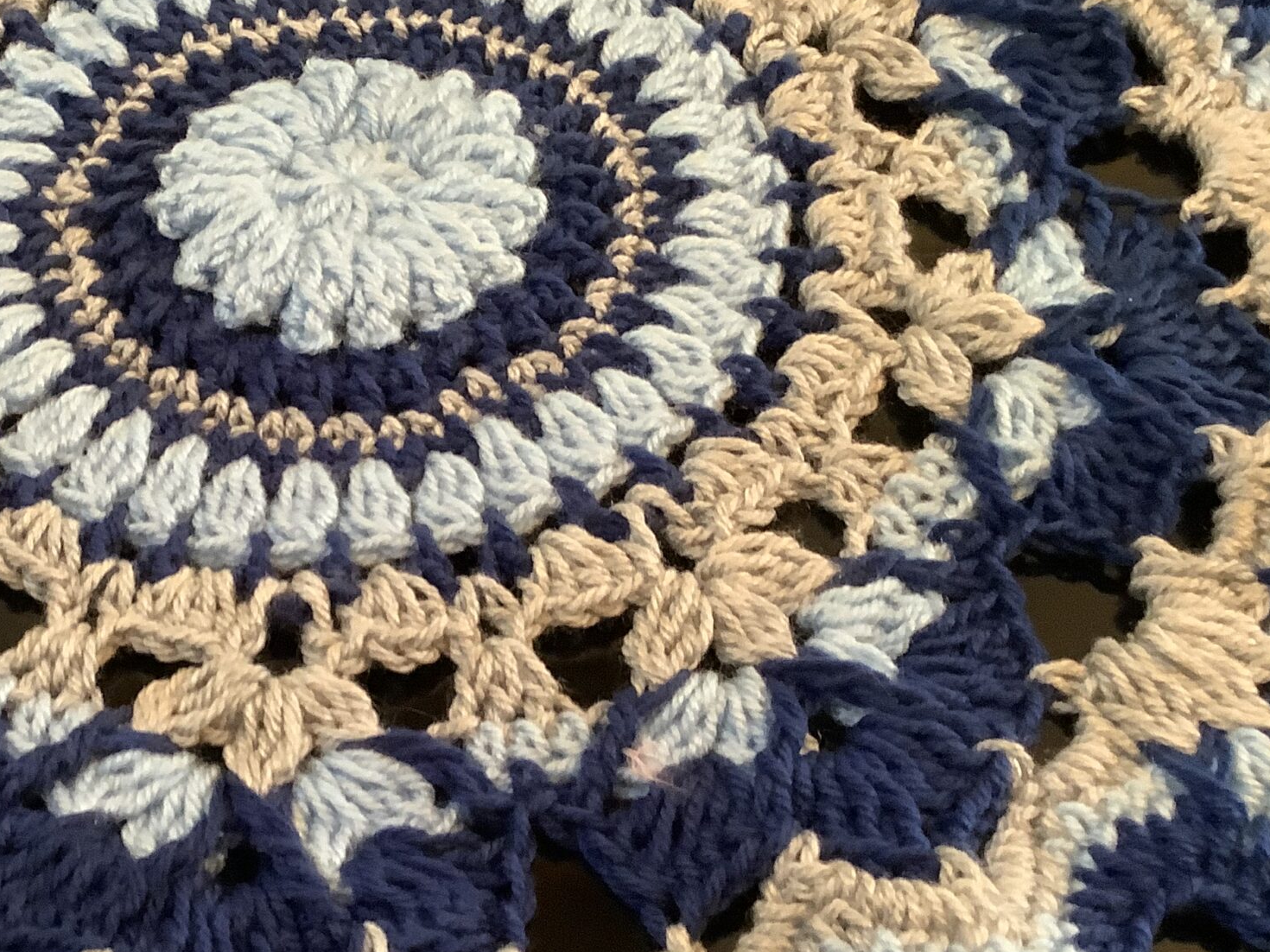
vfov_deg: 27.0
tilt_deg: -56.4
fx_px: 1981
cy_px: 573
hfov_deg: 35.0
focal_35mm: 54
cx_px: 368
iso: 400
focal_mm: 3.3
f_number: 2.4
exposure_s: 1/33
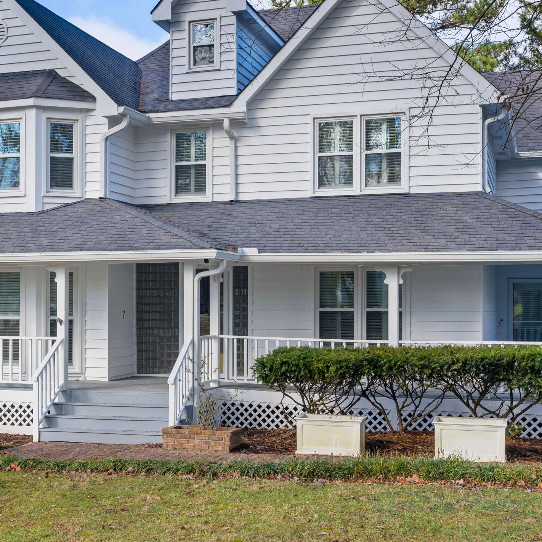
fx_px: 921
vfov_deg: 32.8
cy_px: 275
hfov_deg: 32.6
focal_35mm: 52
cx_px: 201
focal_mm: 29
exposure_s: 1/200
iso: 320
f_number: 7.1
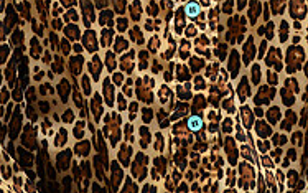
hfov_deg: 5.3
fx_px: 3325
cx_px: 166
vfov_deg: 3.3
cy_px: -271
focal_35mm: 396
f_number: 4.5
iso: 3200
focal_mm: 125
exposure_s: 1/250
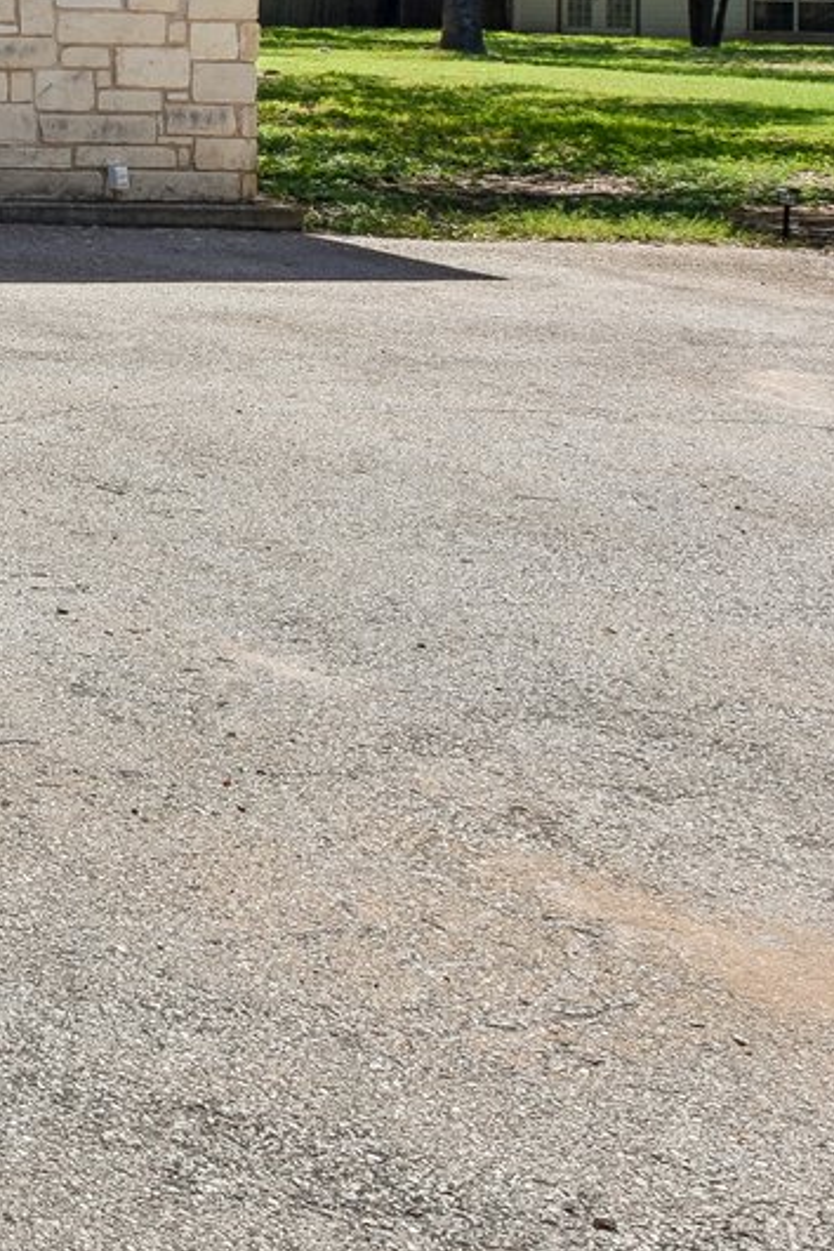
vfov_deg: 33.4
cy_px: -27
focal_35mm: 54
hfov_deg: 15.2
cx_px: -1136
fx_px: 1876
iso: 100
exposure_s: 1/320
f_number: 8
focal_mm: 14
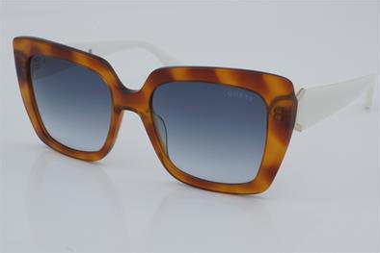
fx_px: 802
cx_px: 192
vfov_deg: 18.0
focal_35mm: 76
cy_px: 126
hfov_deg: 26.6
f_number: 32
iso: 100
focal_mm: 50
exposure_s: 1/4
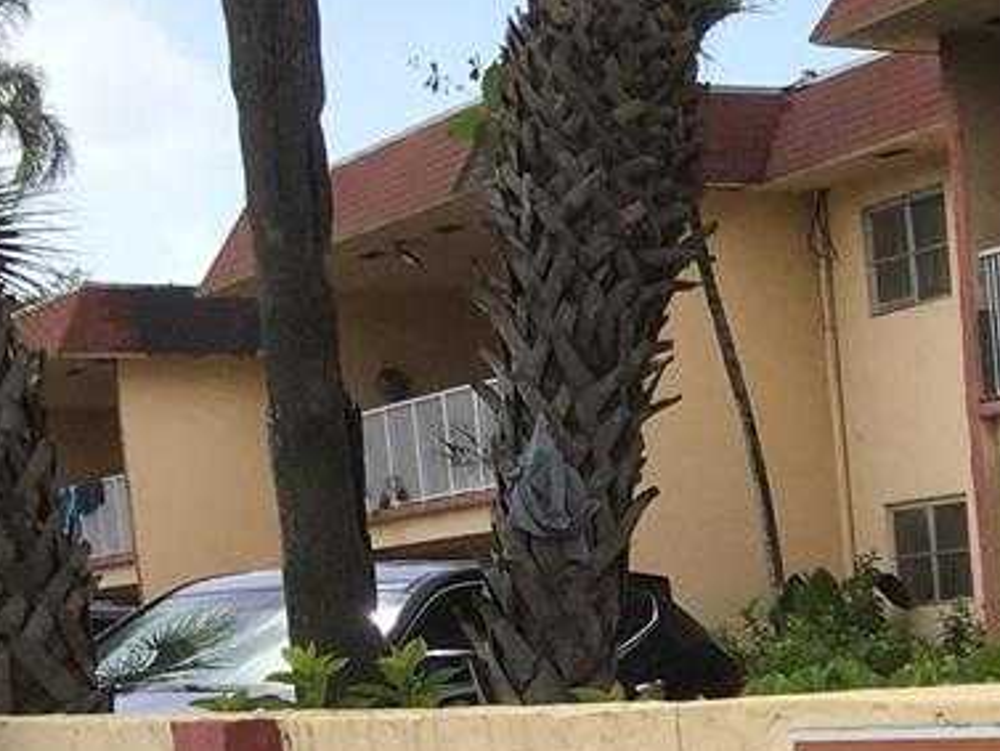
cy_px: 1189
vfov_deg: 11.5
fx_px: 3554
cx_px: 1721
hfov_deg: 14.4
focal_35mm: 123
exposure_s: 1/1261
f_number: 2.2
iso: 25
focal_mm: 4.15
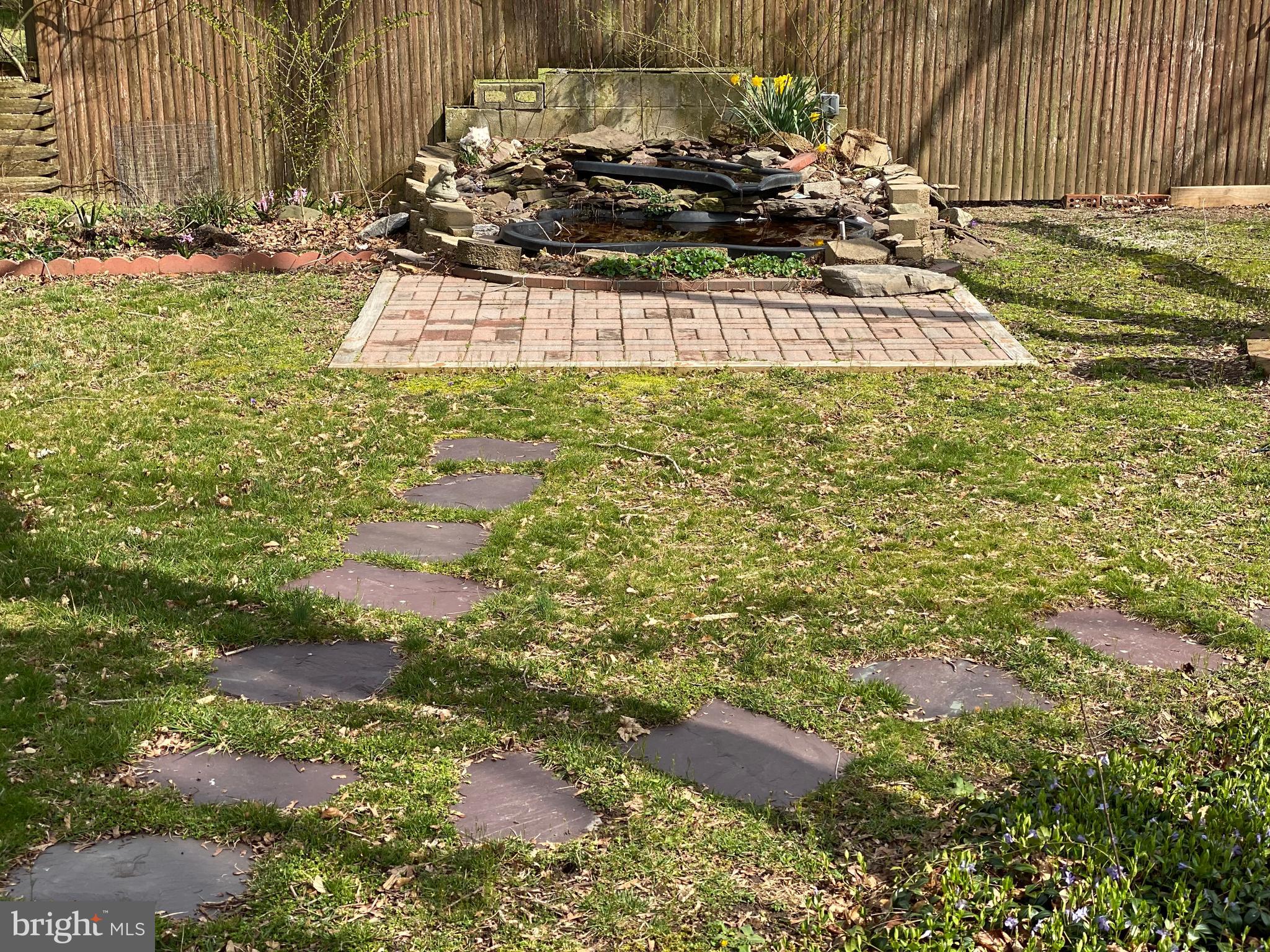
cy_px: 476
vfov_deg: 28.0
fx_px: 1908
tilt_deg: -15.5
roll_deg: +0.0
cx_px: 635
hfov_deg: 36.8
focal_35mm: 52
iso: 20
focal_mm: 6
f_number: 2
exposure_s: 1/959
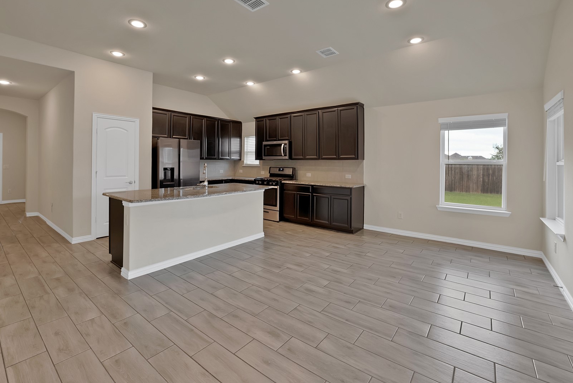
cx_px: 278
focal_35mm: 15
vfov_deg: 76.9
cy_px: 161
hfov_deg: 100.3
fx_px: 239
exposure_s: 1/3
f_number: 9
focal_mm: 12
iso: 640
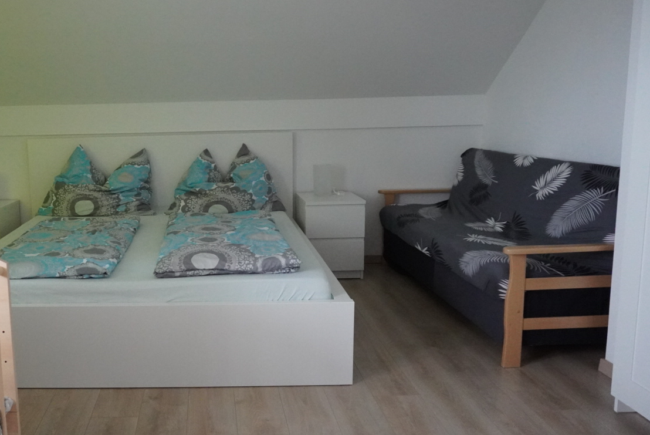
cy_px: 212
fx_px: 633
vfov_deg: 37.9
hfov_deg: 52.8
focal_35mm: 35
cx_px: 192
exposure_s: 1/160
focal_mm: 16
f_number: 3.5
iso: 5000
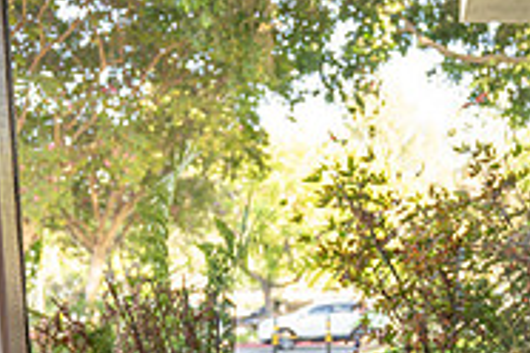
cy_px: 525
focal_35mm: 75
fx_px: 1104
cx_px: 405
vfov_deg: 16.6
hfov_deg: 26.6
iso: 100
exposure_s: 1/80
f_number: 2.8
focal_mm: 24
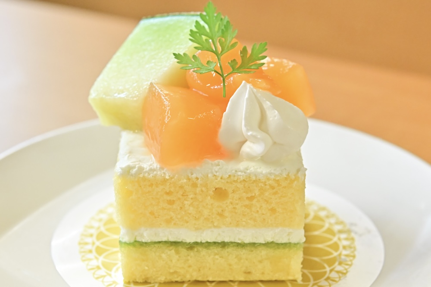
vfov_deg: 15.2
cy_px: 144
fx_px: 1077
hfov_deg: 22.6
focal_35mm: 90
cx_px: 216
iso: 4000
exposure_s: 1/160
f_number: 7.1
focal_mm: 60
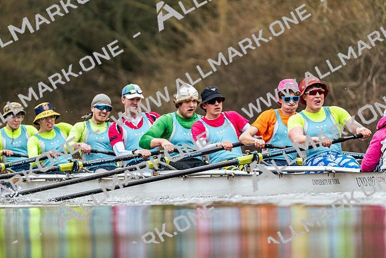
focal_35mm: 582
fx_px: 6242
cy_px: 129
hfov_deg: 3.5
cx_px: 193
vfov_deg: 2.4
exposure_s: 1/2000
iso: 4000
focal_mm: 582
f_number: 6.3
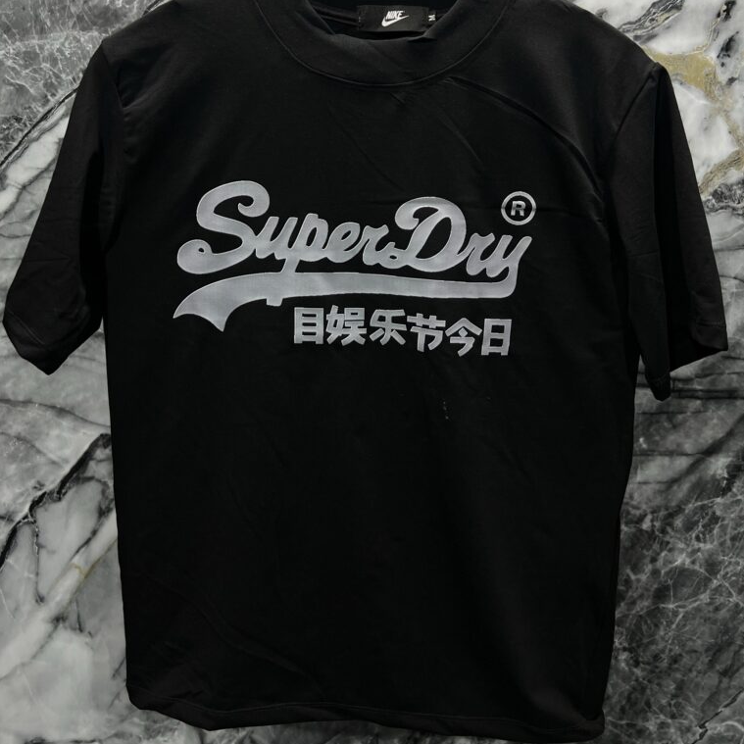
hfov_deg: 52.5
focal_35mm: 31
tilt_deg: -12.8
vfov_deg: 52.2
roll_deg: +0.3
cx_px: 374
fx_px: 754
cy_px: 296
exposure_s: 1/120
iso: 125
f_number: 1.5
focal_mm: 5.7
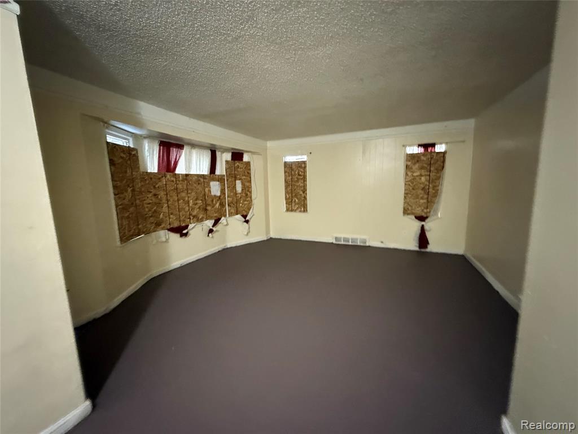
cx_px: 289
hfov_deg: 102.1
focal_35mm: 14
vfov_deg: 85.7
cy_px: 217
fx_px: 234
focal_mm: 2.22
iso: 1250
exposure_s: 1/30
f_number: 2.2
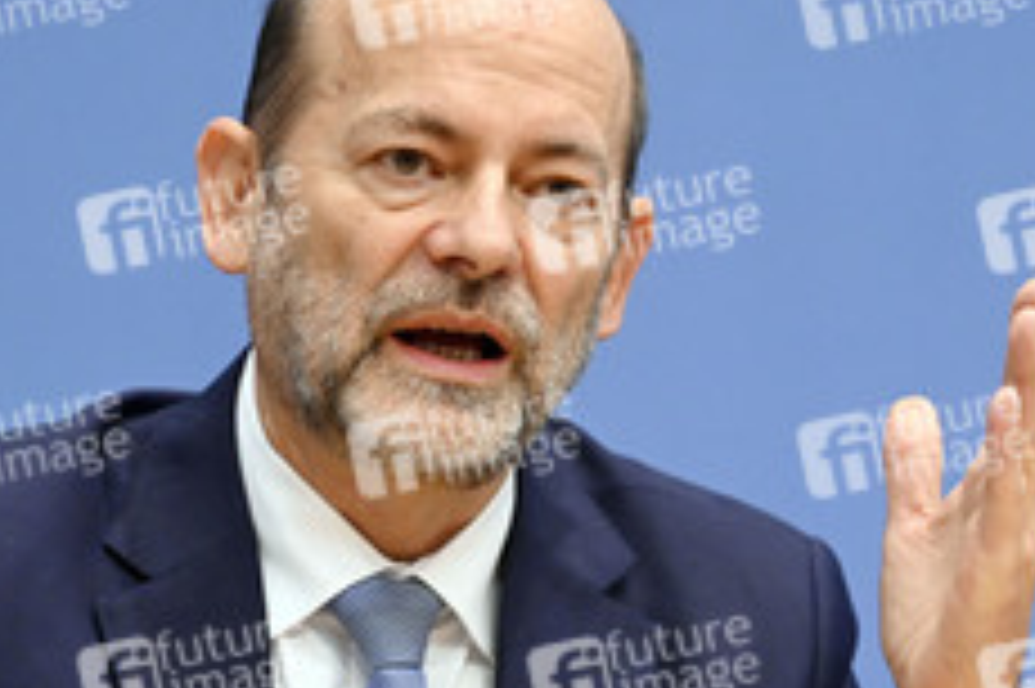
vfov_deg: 9.4
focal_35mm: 145
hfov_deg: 14.2
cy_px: 558
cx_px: 524
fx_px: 4166
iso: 5000
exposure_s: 1/1000
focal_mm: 74
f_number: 4
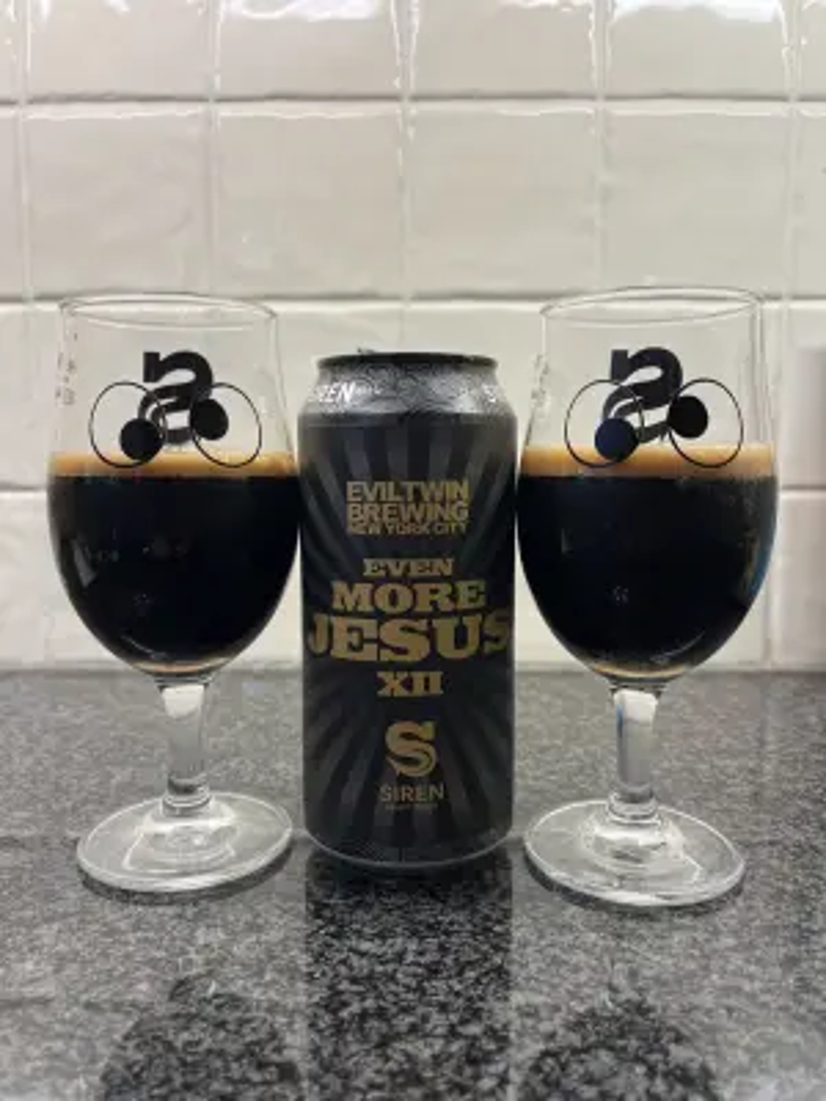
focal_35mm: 26
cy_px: 550
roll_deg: +0.2
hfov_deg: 53.1
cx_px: 413
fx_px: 827
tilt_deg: -7.8
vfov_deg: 67.3
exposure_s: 1/100
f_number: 1.6
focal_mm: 5.1
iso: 64
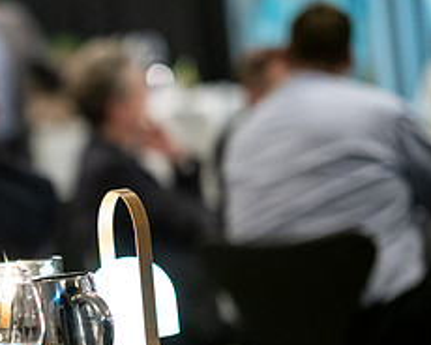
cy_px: 241
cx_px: -96
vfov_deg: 7.7
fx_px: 2564
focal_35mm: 201
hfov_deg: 9.5
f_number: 1.4
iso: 3200
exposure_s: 1/160
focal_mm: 85
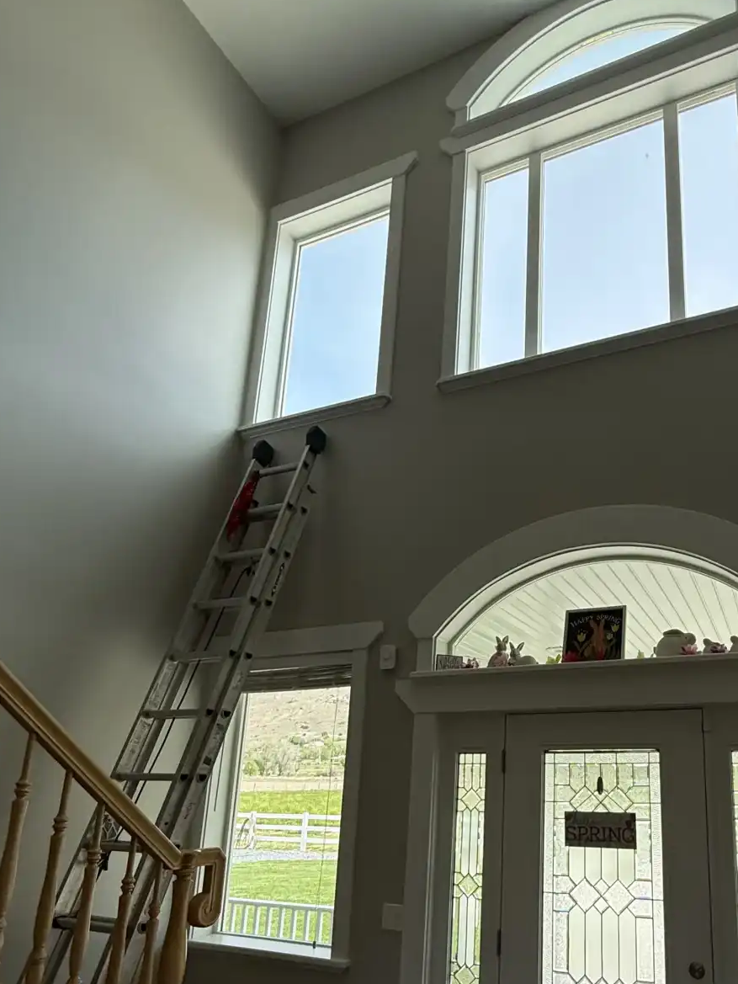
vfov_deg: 71.8
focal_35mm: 23
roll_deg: -1.2
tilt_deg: +13.6
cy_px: 654
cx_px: 539
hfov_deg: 56.4
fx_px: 654
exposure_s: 1/631
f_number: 2.2
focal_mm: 2.22
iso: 64
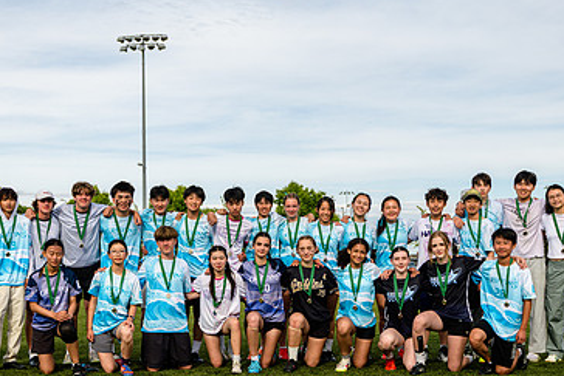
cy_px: 281
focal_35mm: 51
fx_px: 799
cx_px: 239
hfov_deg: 38.8
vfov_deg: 26.2
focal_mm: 32
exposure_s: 1/400
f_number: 5.6
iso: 100
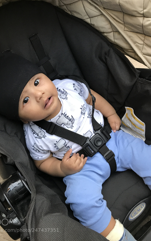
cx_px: 71
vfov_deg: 62.9
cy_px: 120
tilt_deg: -54.5
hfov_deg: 41.8
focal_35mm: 30
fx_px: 198
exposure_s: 1/33
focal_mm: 3.99
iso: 40
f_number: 1.8
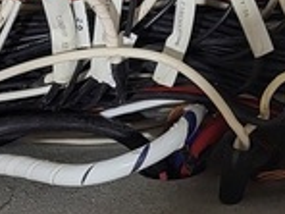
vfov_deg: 9.6
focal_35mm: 141
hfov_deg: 12.5
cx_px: 545
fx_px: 1161
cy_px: -249
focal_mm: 5.4
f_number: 1.8
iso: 64
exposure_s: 1/120
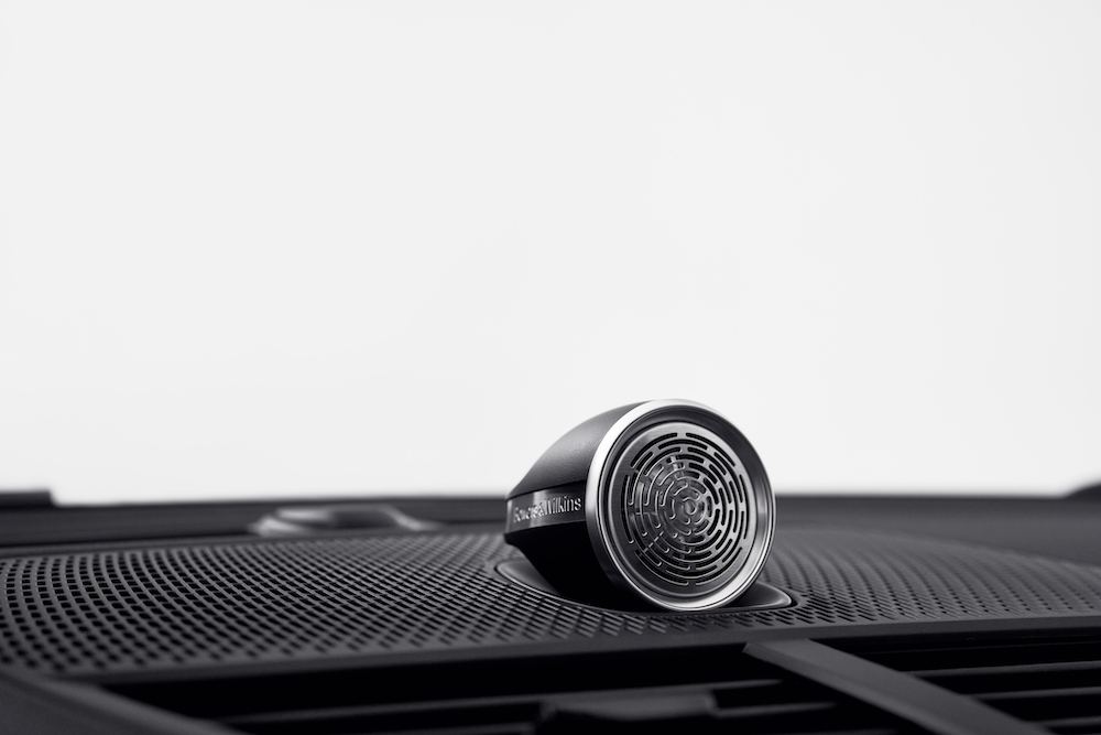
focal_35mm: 50
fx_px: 1529
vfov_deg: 27.0
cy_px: 368
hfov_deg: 39.6
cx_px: 550
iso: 1000
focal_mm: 50
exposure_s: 1/60
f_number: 6.3
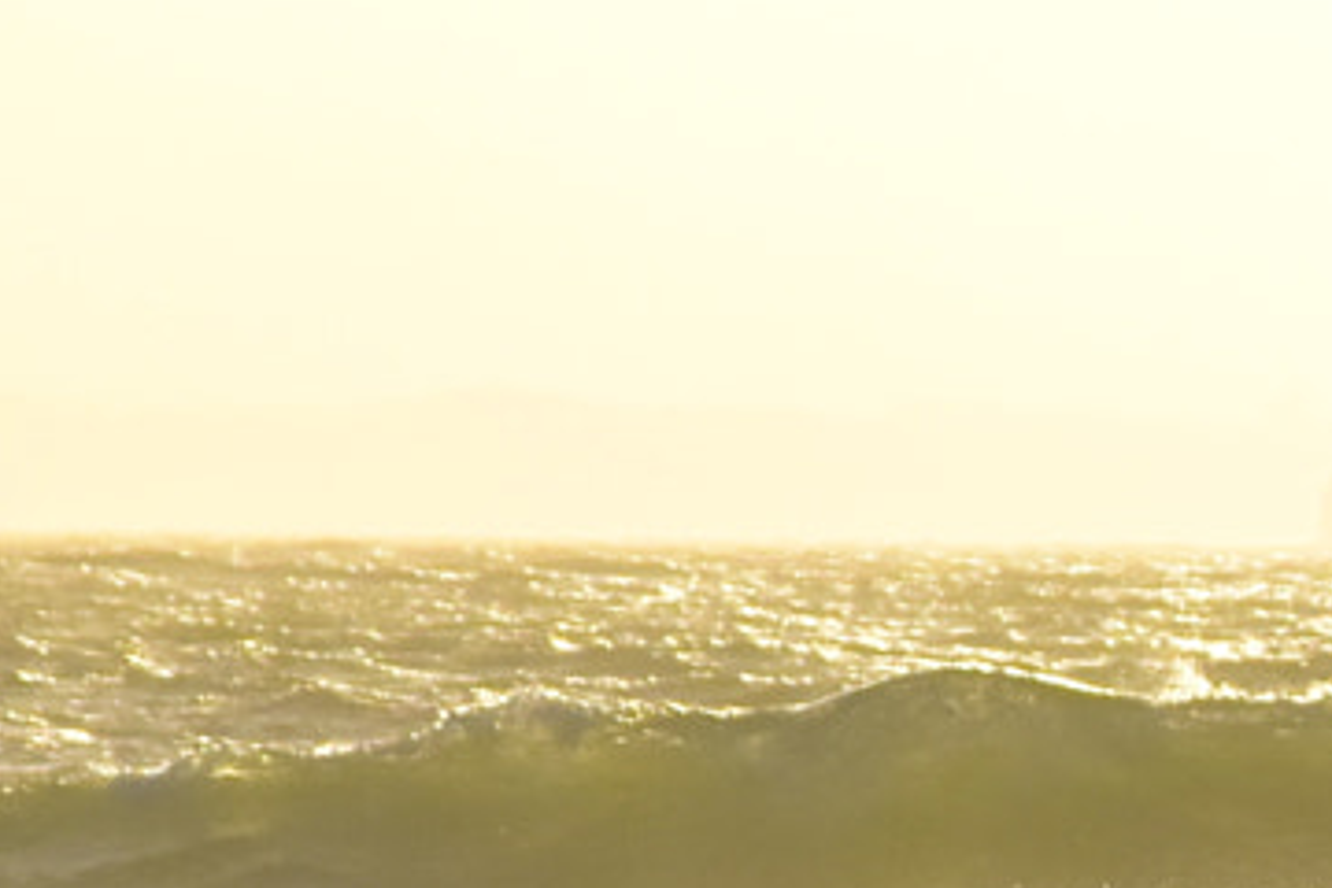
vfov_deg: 1.5
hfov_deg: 2.3
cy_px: 1136
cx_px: 2364
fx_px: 33306
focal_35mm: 900
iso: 1000
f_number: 11
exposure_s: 1/3200
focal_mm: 135
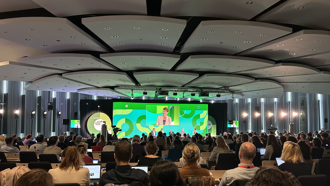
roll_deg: +0.5
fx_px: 254
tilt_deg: +3.0
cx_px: 167
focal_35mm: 29
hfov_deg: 66.1
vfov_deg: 40.0
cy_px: 110
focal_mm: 5.7
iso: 200
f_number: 1.5
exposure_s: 1/60
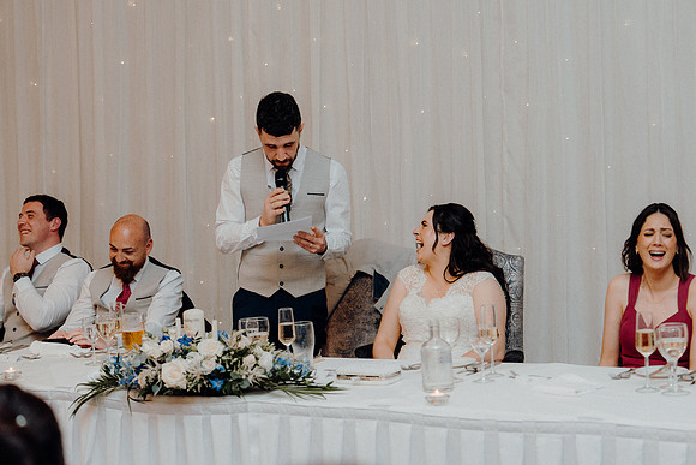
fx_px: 1354
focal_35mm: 70
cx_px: 348
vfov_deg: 19.5
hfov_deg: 28.8
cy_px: 232
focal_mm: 70
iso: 2500
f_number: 3.5
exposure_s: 1/160
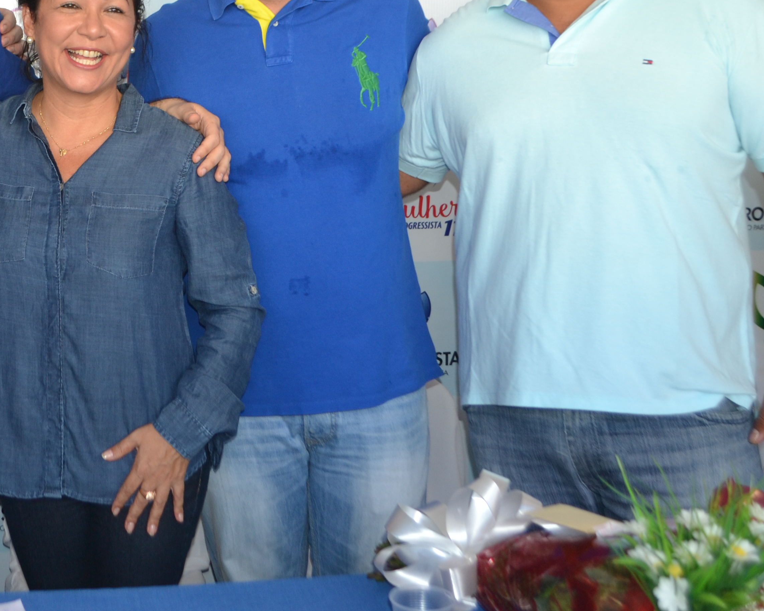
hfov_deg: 31.7
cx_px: 101
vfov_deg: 26.1
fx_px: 1289
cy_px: 111
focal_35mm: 57
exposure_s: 1/125
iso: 320
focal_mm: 20
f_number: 4
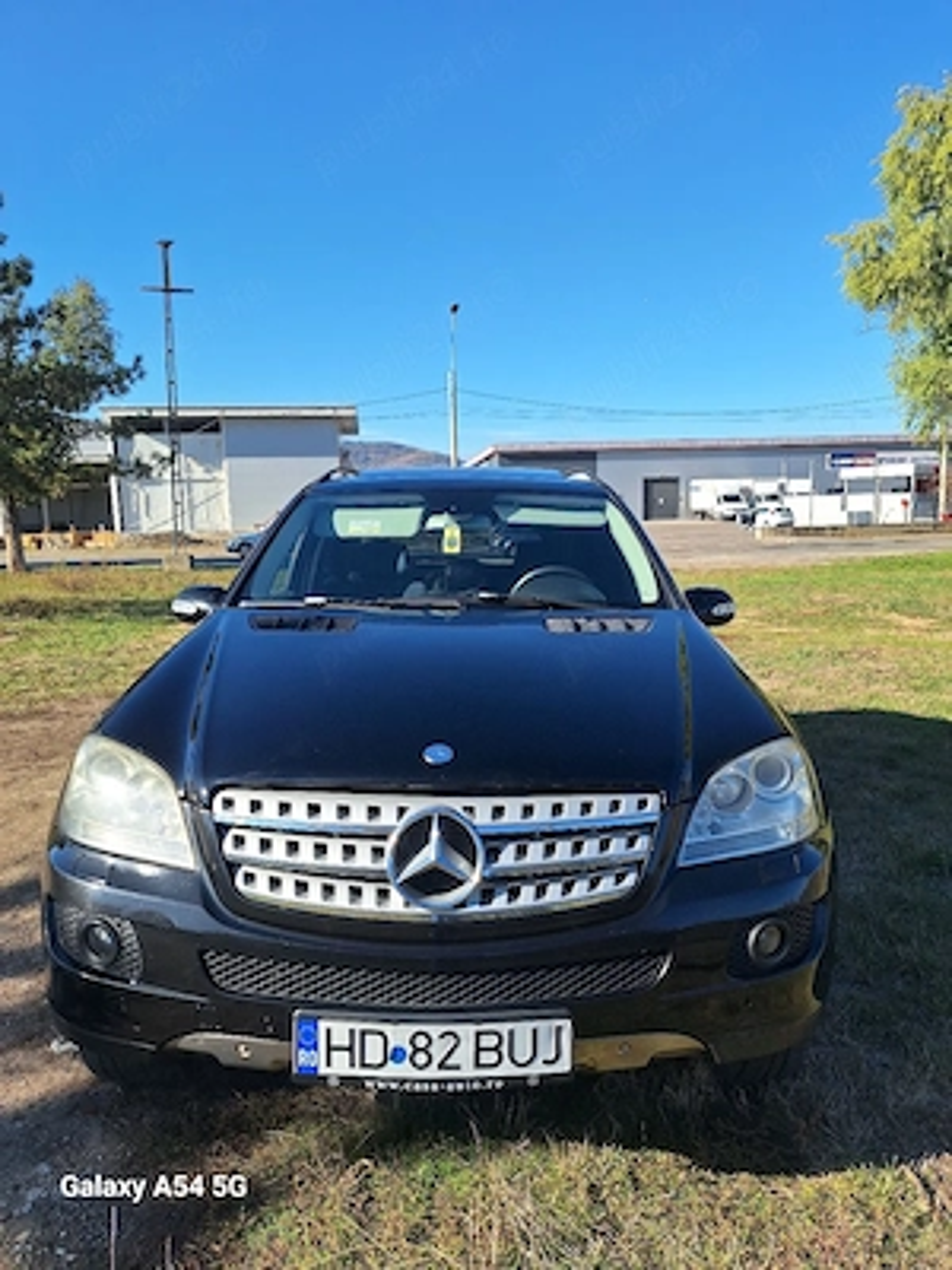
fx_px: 843
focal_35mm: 23
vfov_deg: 73.9
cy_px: 635
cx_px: 476
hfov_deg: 58.9
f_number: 1.8
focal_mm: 5.54
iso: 40
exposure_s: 1/2500
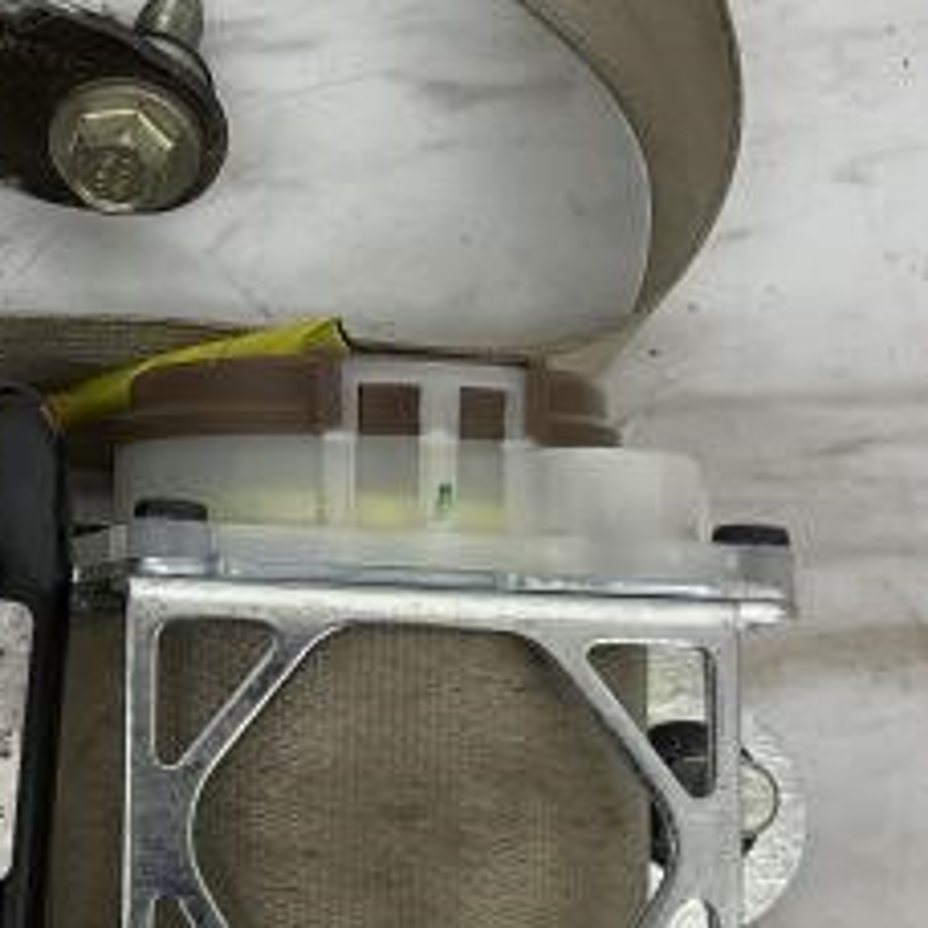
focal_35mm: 90
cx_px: -191
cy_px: 362
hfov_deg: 18.3
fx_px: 2730
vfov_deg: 19.3
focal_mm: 3
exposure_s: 1/60
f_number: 1.8
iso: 40
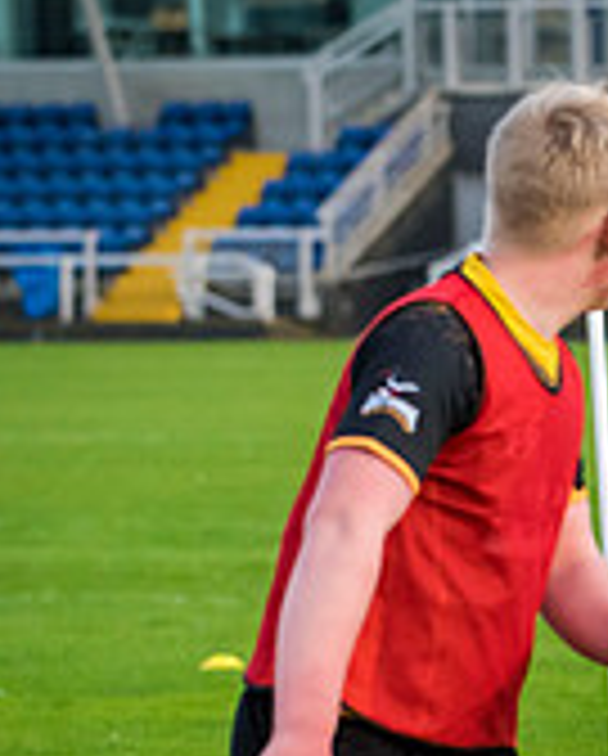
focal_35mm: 437
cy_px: 538
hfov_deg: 3.5
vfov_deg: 4.4
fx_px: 9803
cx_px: 1193
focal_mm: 135
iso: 1600
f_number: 4.5
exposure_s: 1/1250
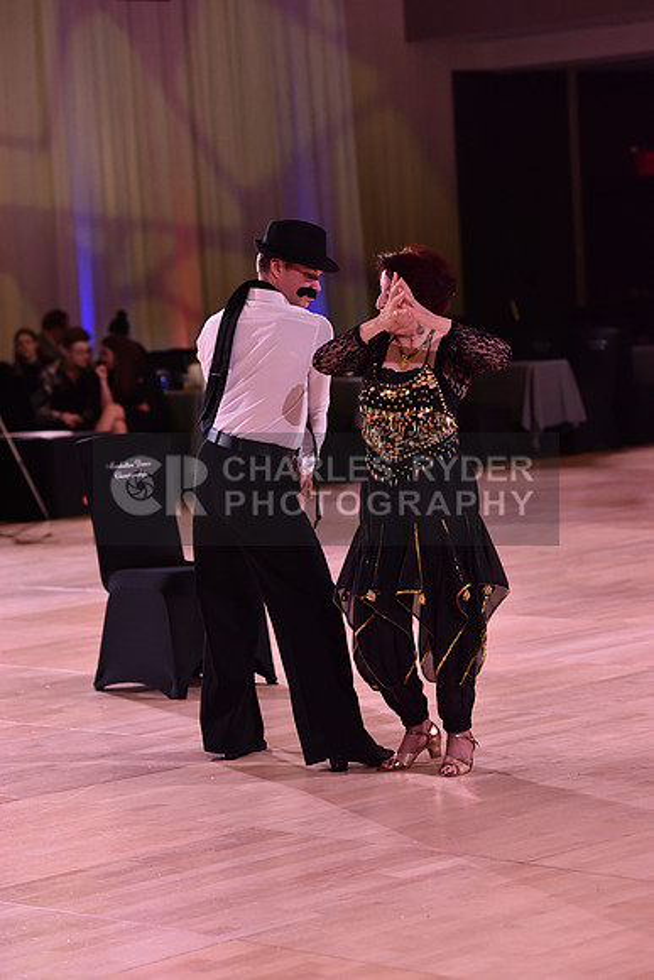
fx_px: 3050
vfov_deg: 18.3
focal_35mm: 112
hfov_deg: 12.2
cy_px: 490
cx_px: 327
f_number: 4
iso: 1600
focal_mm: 112
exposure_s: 1/250
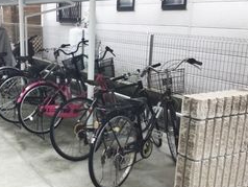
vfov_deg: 27.9
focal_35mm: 52
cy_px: 125
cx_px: 47
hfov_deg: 35.5
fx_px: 373
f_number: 2.4
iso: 25
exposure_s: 1/132
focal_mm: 3.3
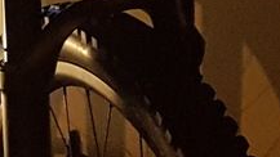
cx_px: -444
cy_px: 44
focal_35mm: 209
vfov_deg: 5.8
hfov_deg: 9.0
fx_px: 1552
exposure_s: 1/10
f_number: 1.7
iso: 400
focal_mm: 4.2
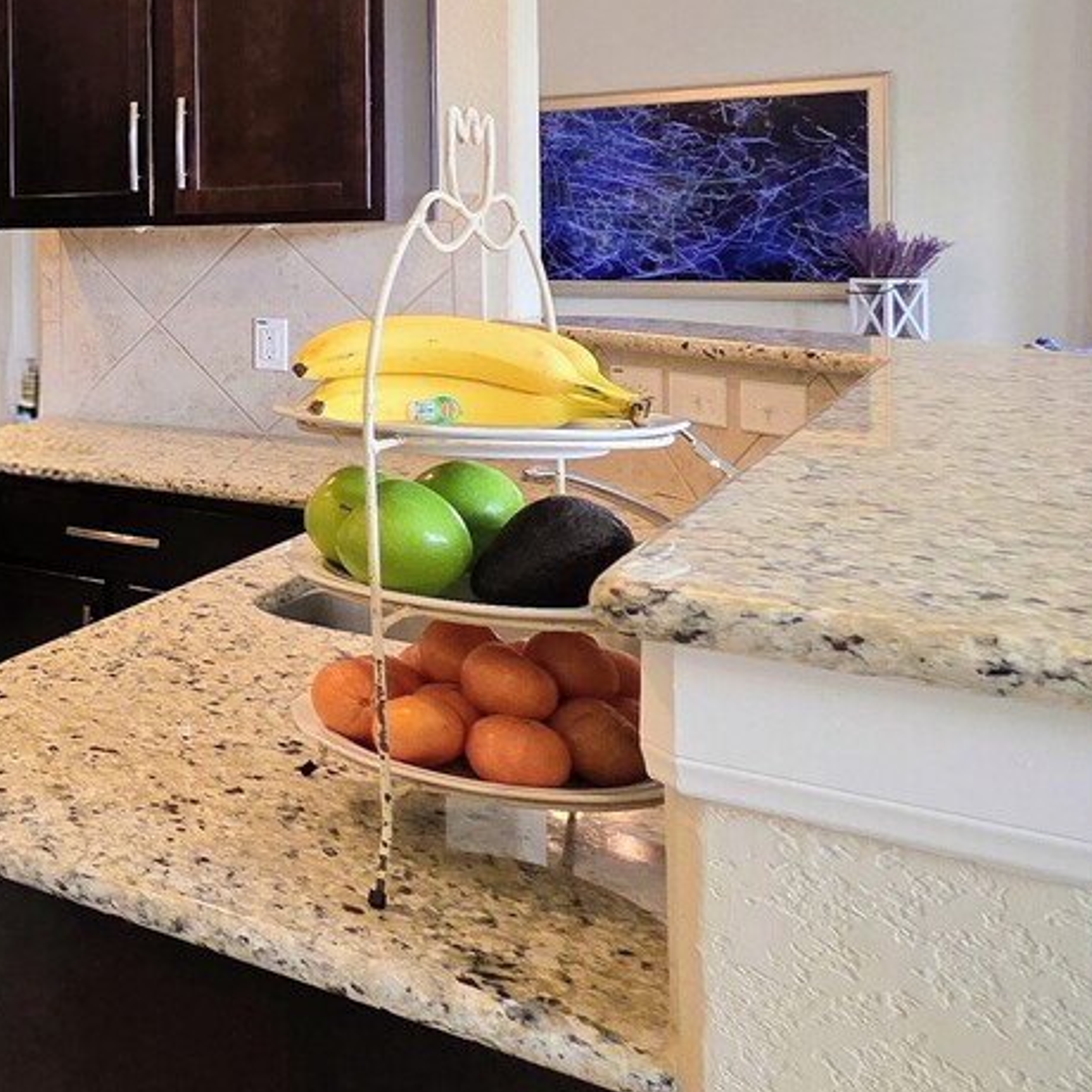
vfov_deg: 44.2
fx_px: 1285
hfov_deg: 31.3
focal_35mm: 36
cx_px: -432
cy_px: 247
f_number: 2.2
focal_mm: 2.2
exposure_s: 1/60
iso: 160
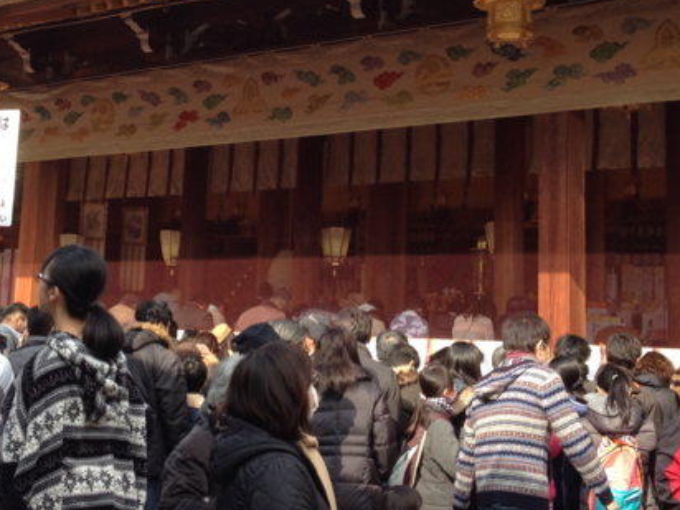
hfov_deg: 28.5
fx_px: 1336
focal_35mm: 68
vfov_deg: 21.5
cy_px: 145
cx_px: 257
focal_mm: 4.28
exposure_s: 1/308
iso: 50
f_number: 2.4
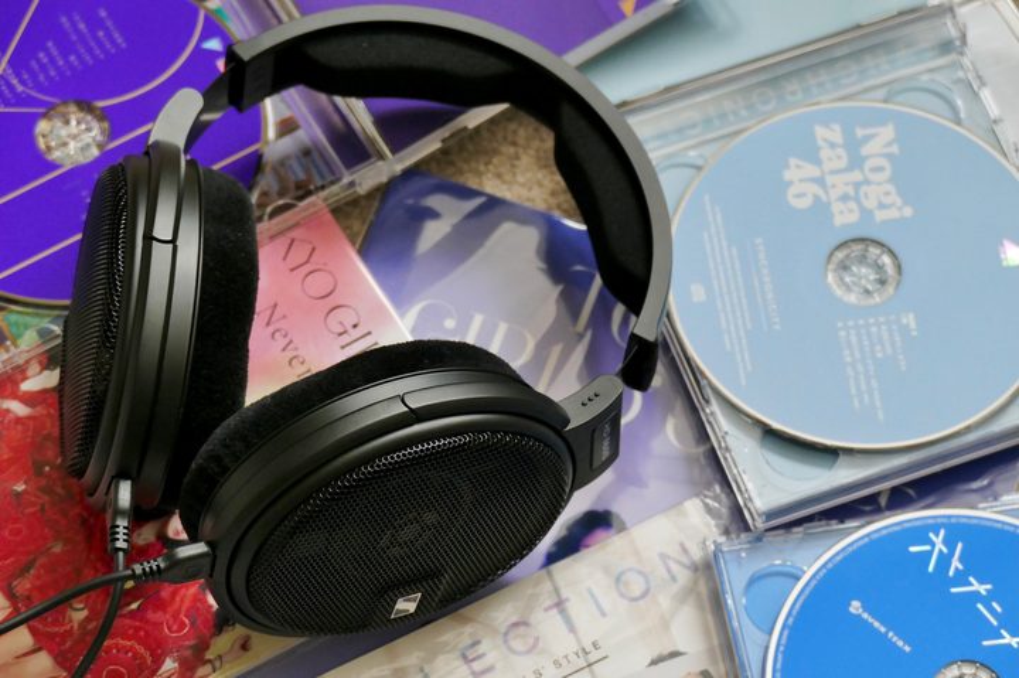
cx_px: 510
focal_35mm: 170
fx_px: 4808
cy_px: 339
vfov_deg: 8.1
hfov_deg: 12.1
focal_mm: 61.93
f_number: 4
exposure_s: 1/100
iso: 500
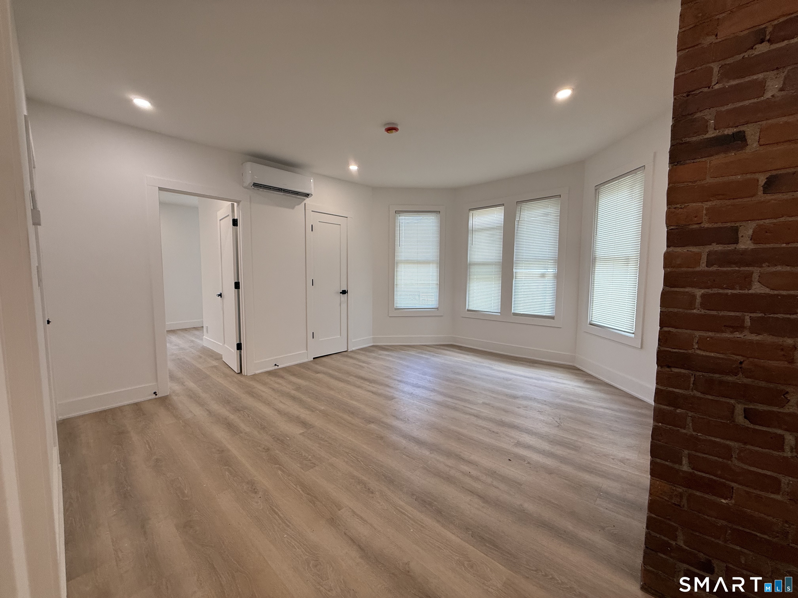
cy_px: 299
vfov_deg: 85.7
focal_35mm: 14
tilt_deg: -3.7
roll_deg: -0.4
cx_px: 399
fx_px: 323
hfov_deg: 102.1
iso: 100
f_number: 2.2
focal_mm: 2.22
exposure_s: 1/120
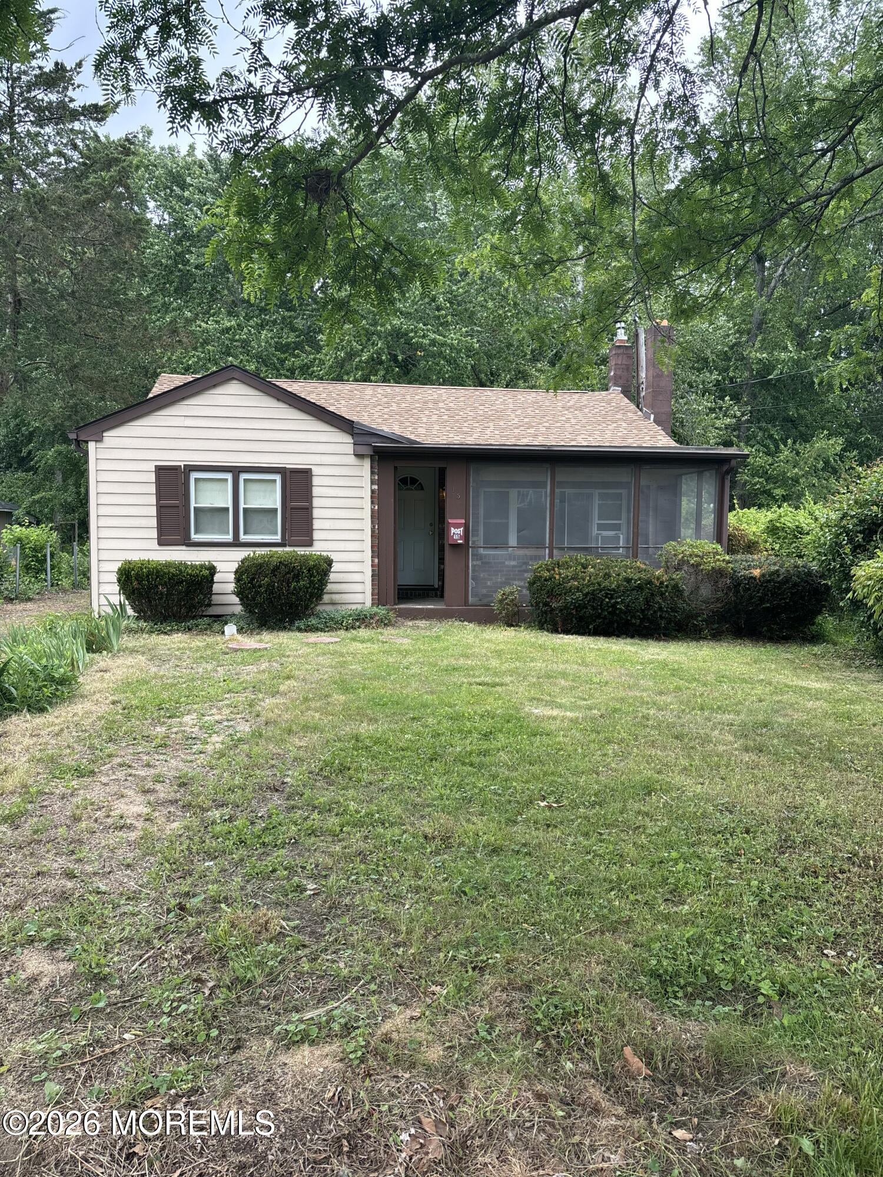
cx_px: 442
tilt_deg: -5.1
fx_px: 884
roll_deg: -0.4
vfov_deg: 67.3
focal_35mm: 26
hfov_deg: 53.1
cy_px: 588
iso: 50
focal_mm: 5.96
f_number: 1.6
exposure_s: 1/565
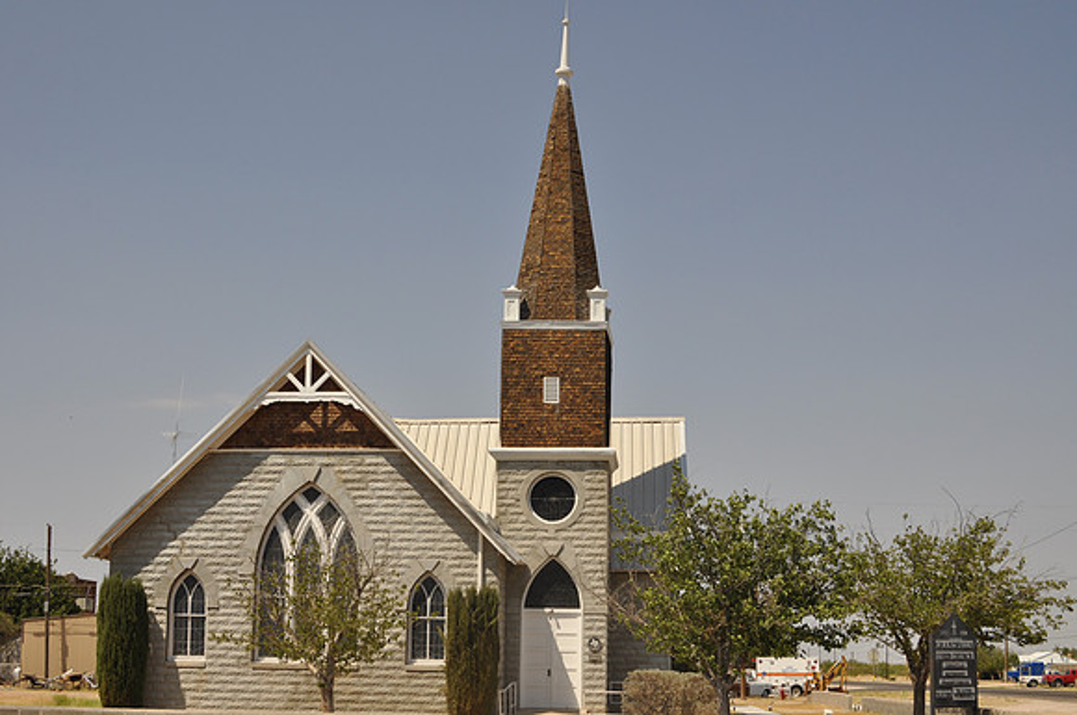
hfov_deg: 37.9
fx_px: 1568
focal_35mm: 52
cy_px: 358
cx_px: 538
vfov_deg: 25.7
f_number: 8
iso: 200
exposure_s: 1/250
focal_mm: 35
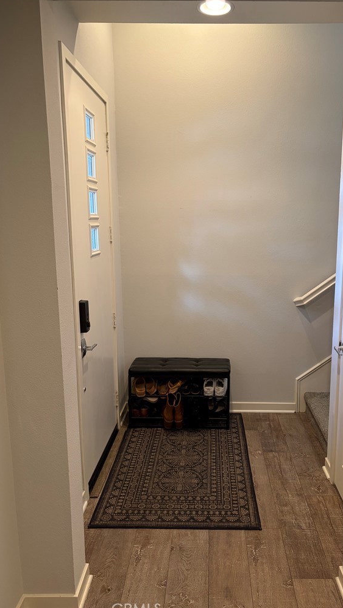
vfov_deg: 66.1
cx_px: 208
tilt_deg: -10.5
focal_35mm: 29
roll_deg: -0.6
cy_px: 306
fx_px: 469
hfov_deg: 40.0
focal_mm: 5.96
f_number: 1.6
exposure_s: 1/60
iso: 160
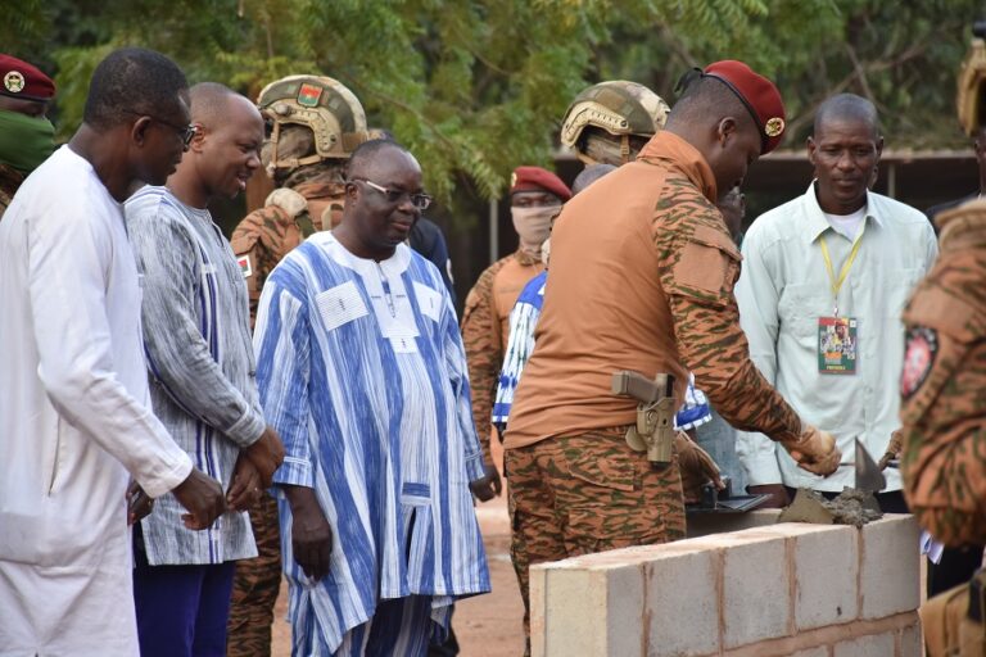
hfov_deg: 9.8
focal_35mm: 210
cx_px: 493
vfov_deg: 6.5
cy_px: 328
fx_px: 5751
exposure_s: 1/125
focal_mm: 140
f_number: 5.6
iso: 400
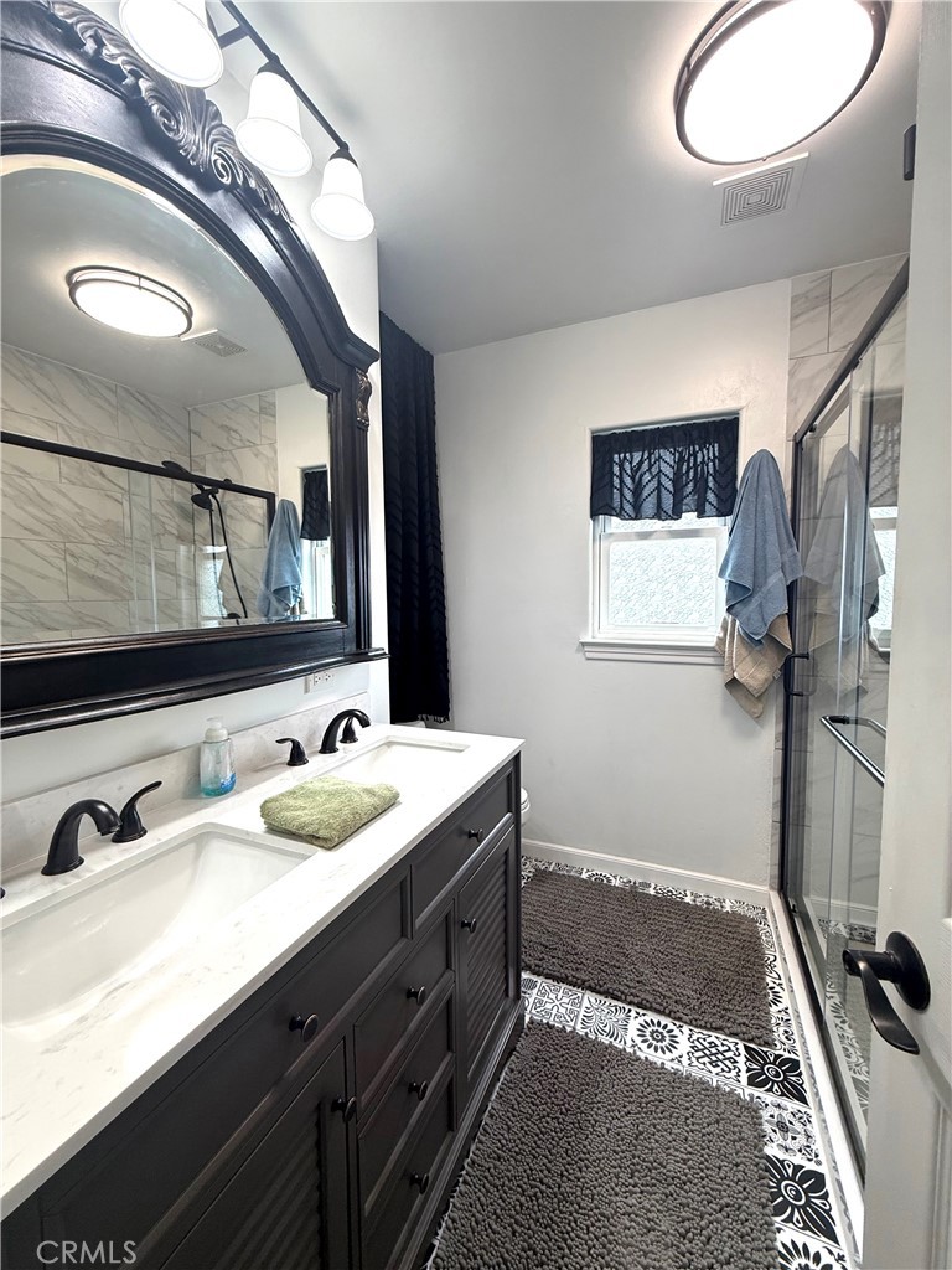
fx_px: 513
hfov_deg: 85.7
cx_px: 476
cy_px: 635
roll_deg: +0.4
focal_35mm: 14
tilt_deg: -4.1
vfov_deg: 102.1
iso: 100
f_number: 2.2
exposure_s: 1/120
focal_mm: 2.22
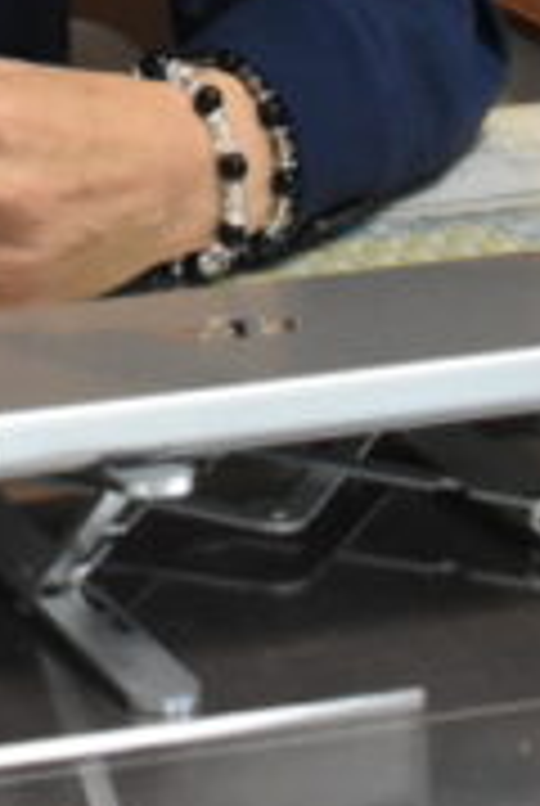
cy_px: -756
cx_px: -482
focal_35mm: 199
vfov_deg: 9.7
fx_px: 4460
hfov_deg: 6.7
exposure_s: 1/80
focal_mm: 34
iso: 3200
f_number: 7.1
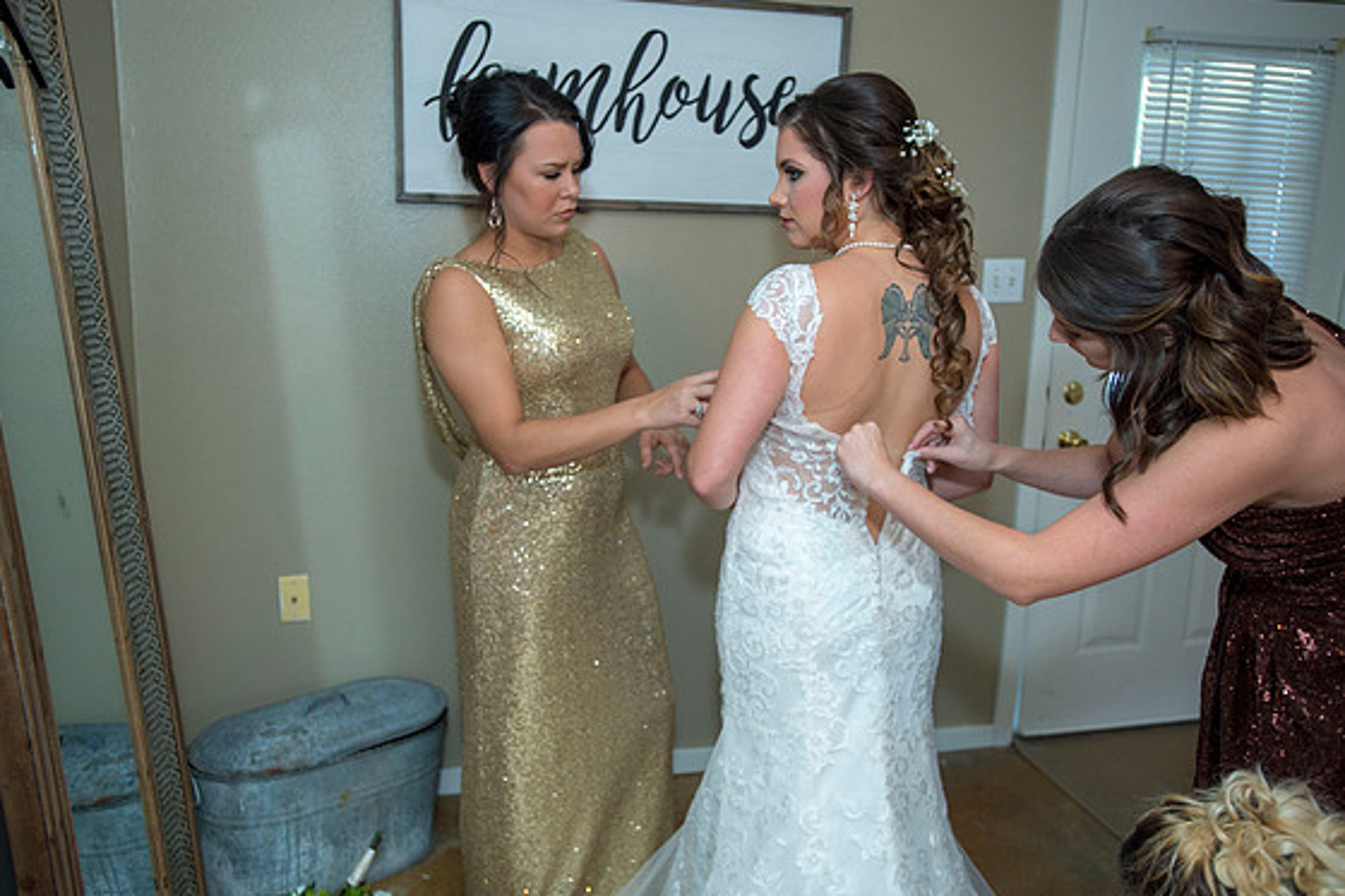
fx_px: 1083
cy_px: 447
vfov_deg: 44.9
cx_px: 656
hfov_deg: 63.7
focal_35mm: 29
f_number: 3.5
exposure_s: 1/200
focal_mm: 28
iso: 1250
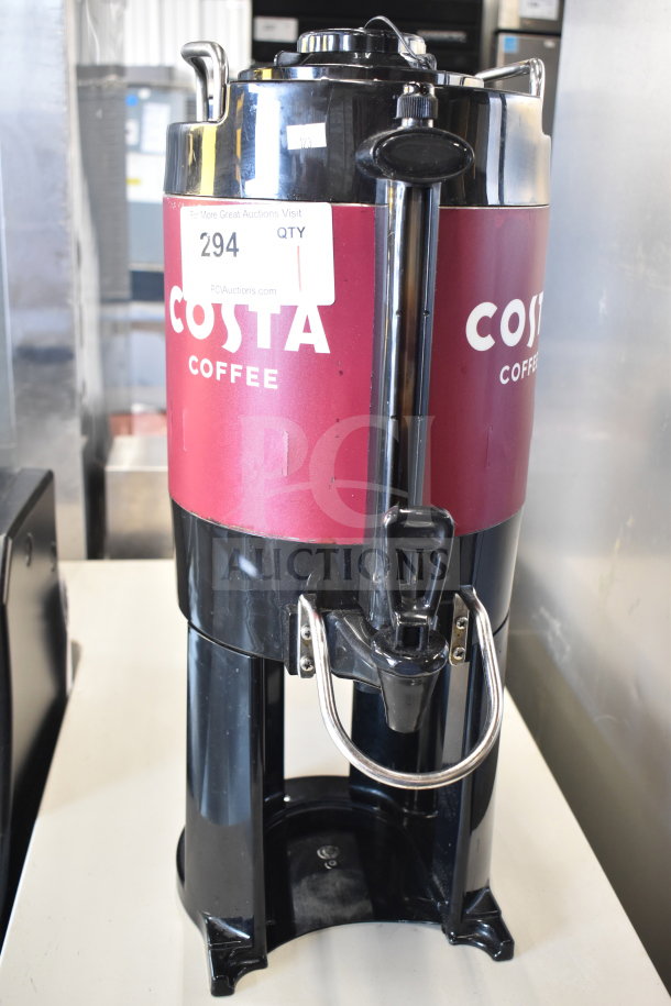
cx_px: 336
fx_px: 1006
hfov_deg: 36.9
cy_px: 503
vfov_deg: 53.1
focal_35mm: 36
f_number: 4
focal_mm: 24
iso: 1100
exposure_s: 1/40
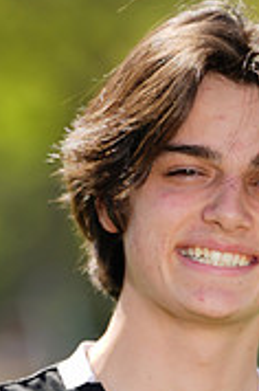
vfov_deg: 1.6
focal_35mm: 1307
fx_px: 14159
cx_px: 155
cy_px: 463
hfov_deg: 1.0
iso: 64
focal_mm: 400
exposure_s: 1/200
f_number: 6.3
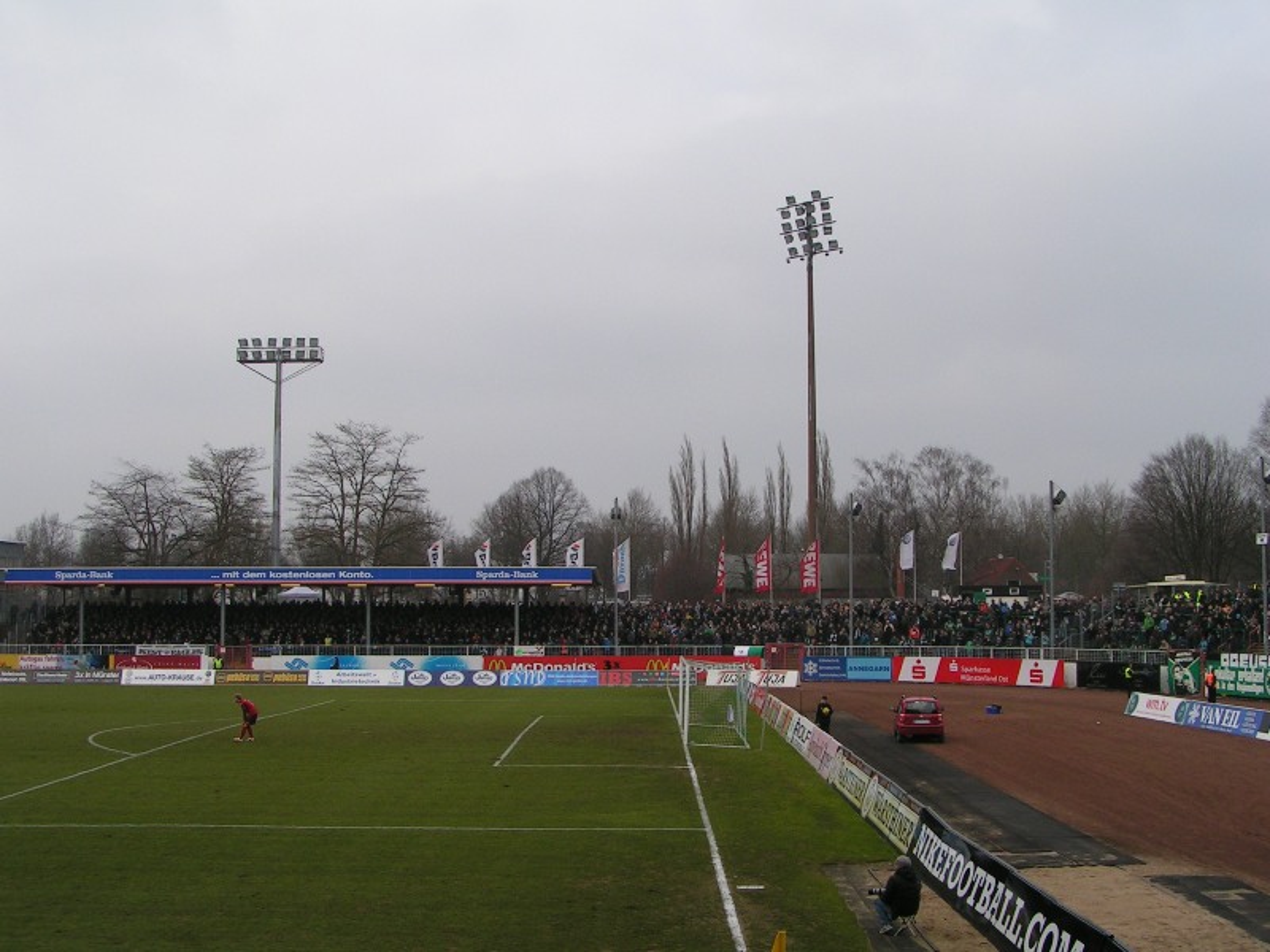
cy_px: 476
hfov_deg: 49.0
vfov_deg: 37.7
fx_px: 1394
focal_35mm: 38
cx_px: 635
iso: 50
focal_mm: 5.8
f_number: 5.6
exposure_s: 1/200
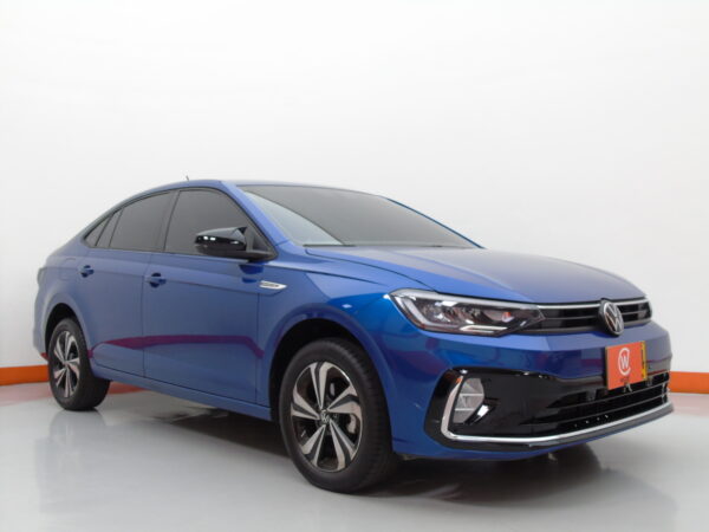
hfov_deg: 54.0
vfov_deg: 41.8
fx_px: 696
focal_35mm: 34
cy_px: 266
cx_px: 354
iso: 160
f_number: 3.8
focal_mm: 6.1
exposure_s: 1/30
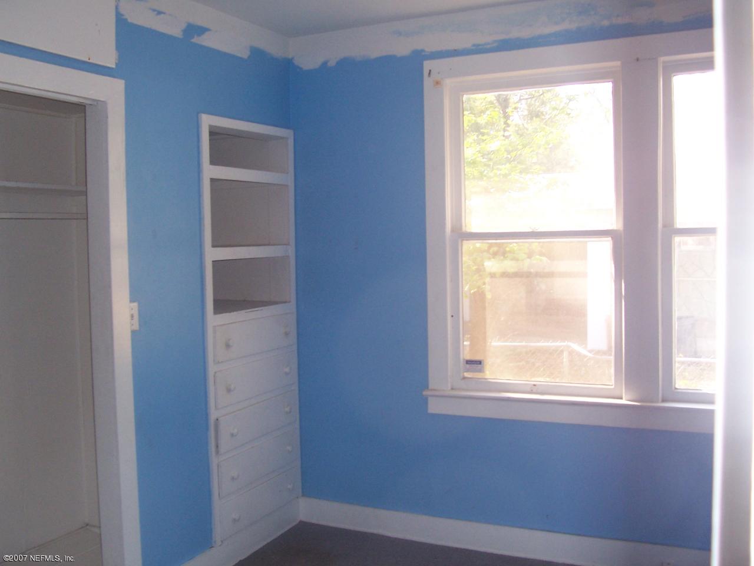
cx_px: 377
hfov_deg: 54.0
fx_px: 741
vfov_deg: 41.8
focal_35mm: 34
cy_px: 283
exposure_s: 1/60
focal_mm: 5.6
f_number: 2.7
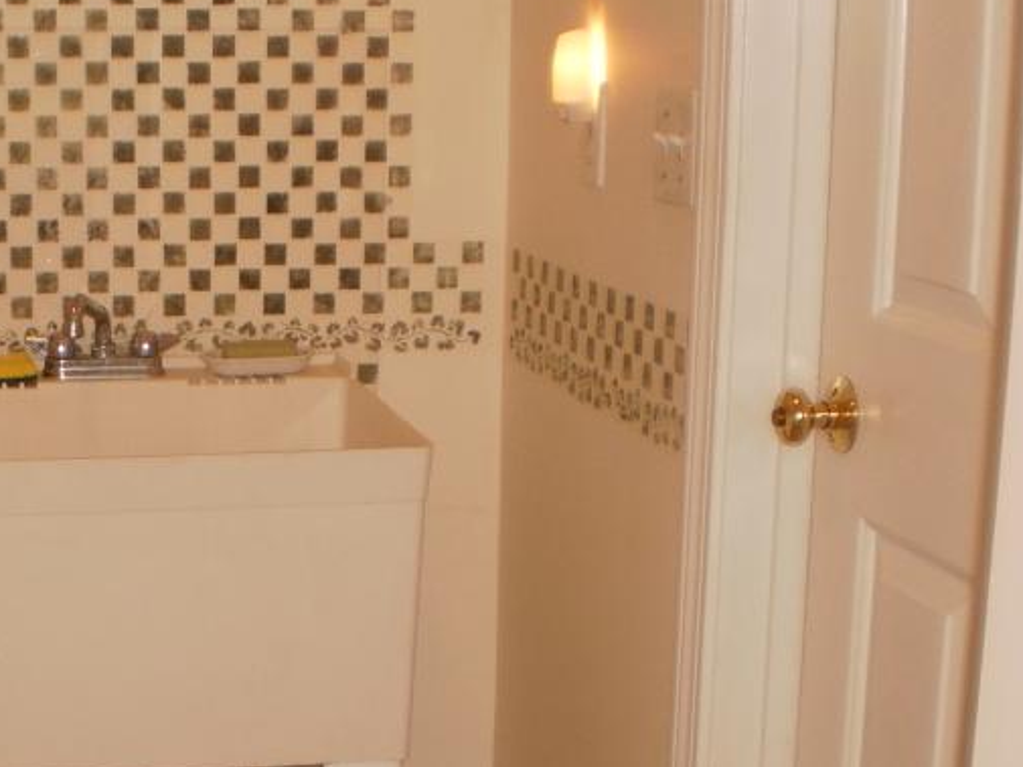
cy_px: 550
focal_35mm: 73
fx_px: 2158
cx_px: 154
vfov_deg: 20.1
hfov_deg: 26.0
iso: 125
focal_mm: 6.3
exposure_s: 1/30
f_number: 3.1
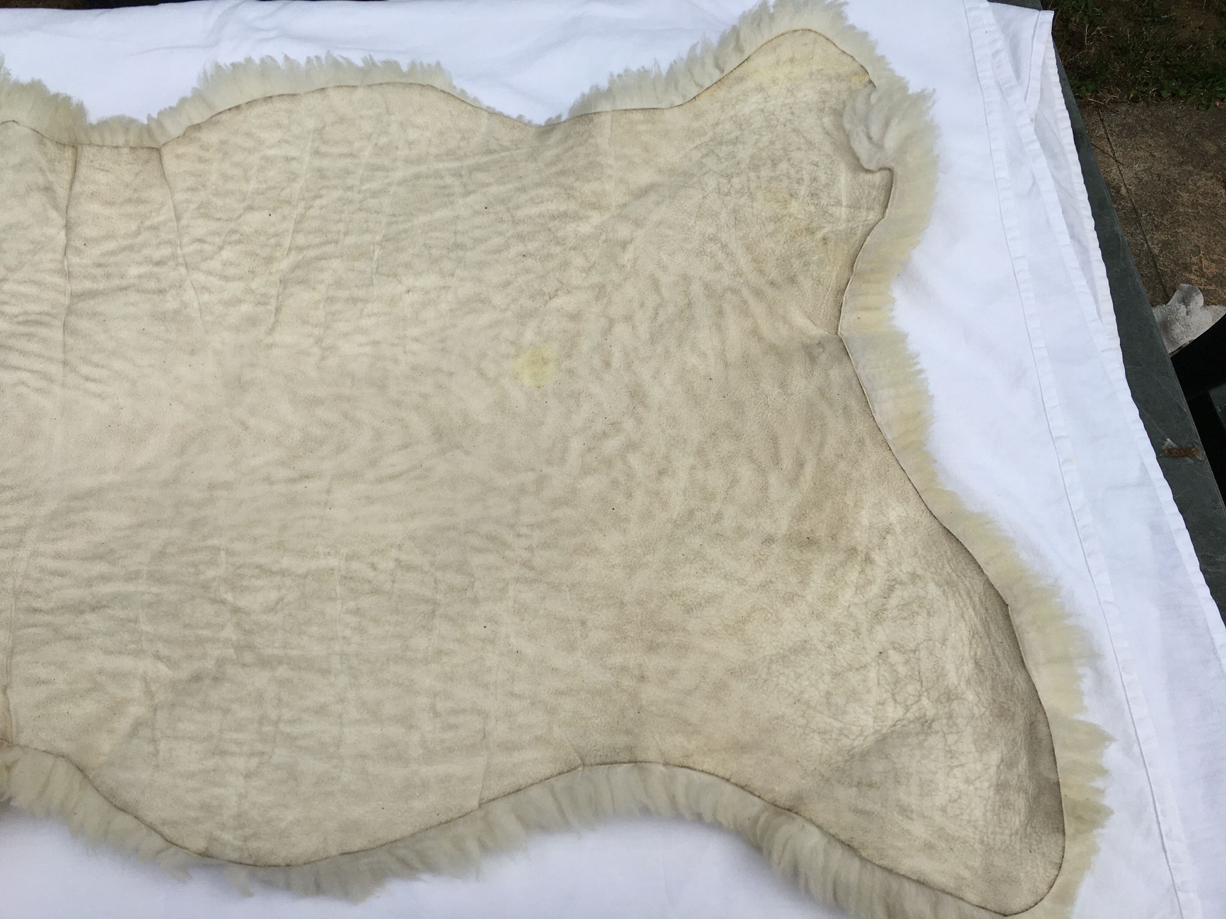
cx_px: 613
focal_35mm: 29
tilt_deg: -66.6
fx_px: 1027
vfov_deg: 48.2
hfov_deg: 61.7
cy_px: 460
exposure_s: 1/1054
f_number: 2.2
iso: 25
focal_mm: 4.15
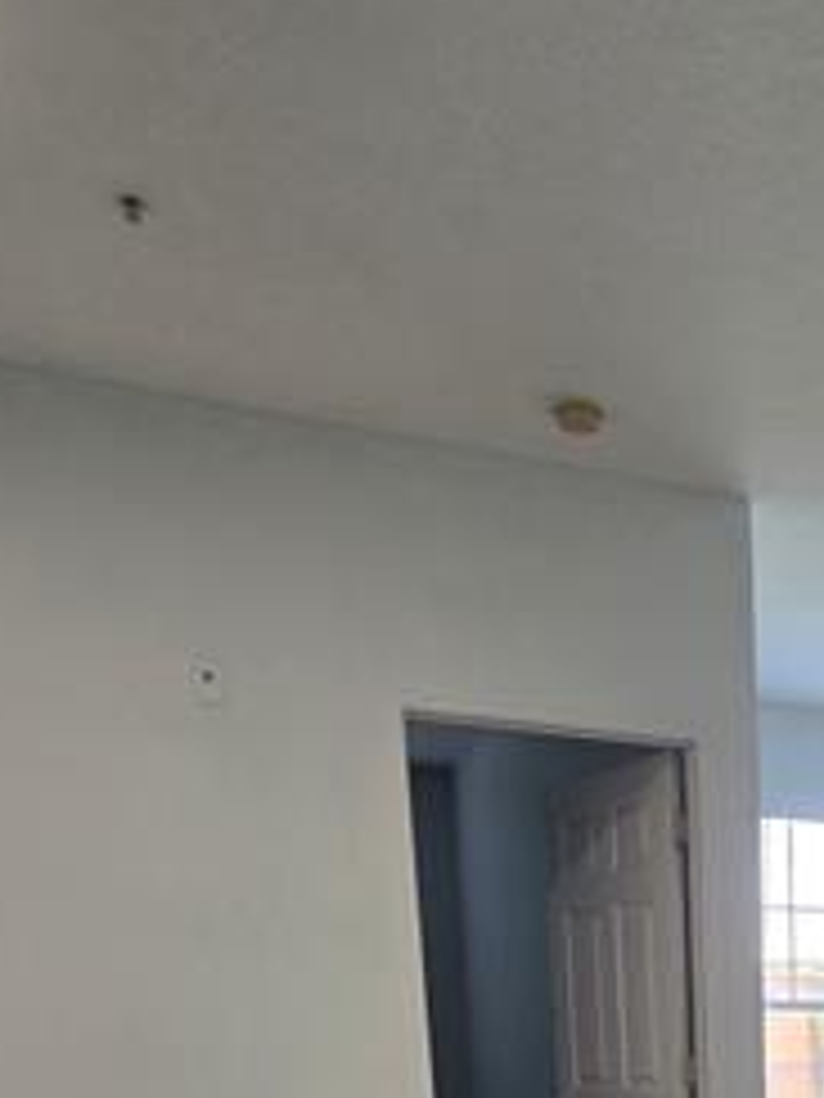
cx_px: 905
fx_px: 1301
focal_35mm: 41
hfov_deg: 31.3
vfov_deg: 32.4
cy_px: 1476
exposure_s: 1/60
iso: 64
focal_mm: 2.2
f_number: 2.2
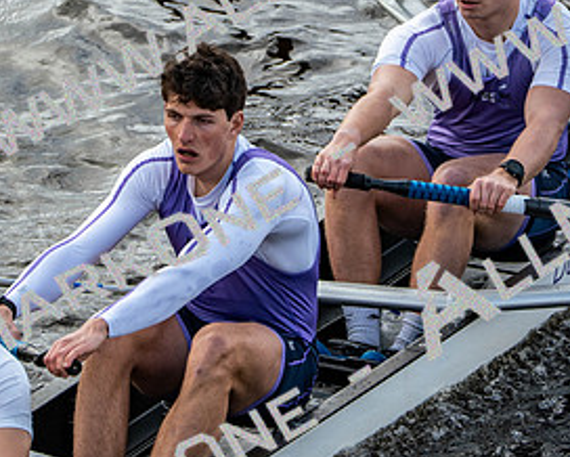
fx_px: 15869
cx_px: 237
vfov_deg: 1.6
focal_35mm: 940
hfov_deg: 2.1
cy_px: 162
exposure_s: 1/1250
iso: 800
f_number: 6.3
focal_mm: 470
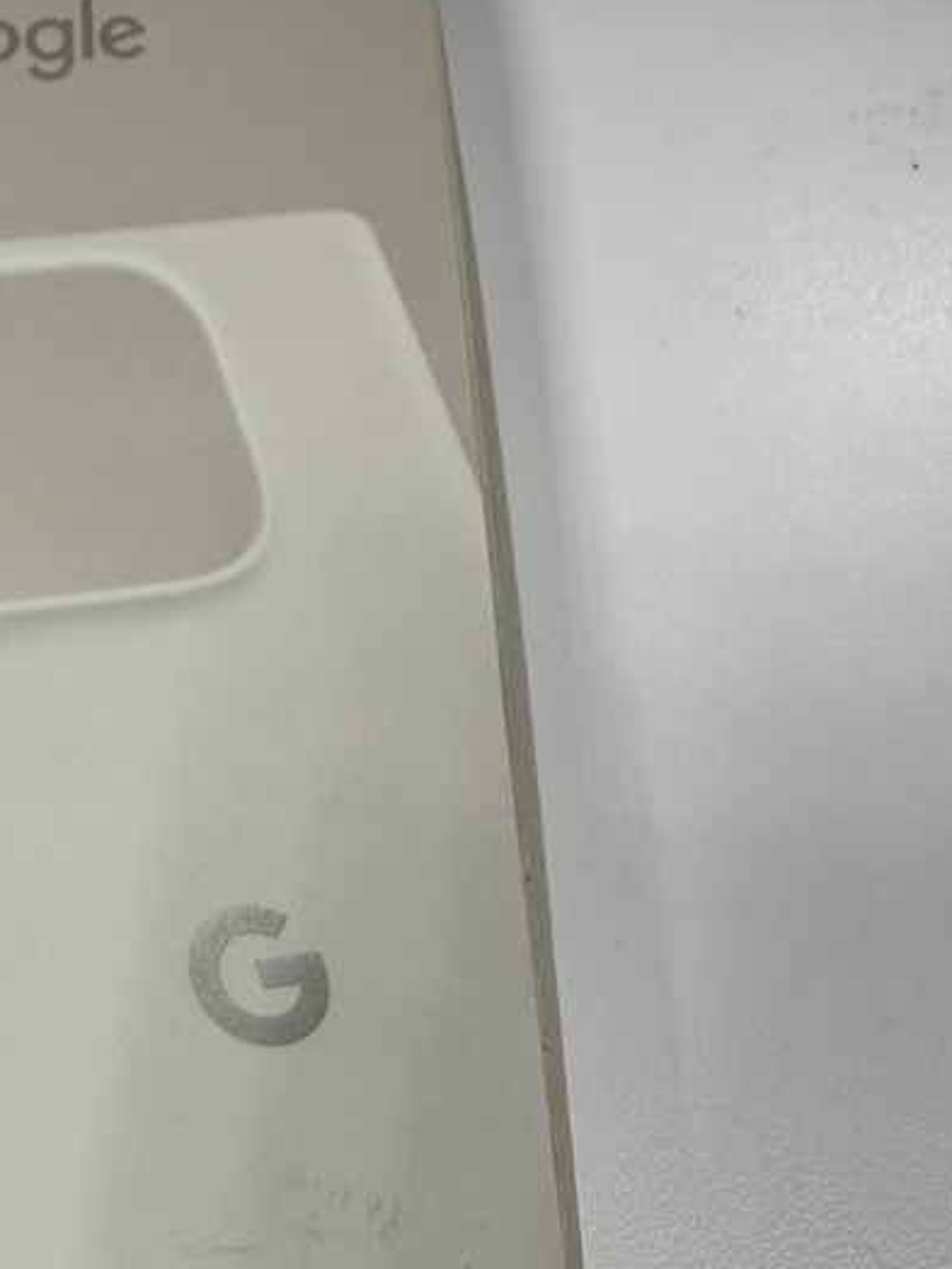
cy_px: 940
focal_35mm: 44
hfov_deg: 31.3
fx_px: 1613
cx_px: 92
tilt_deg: -71.5
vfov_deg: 41.8
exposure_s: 1/127
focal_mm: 2.22
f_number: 2.2
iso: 40
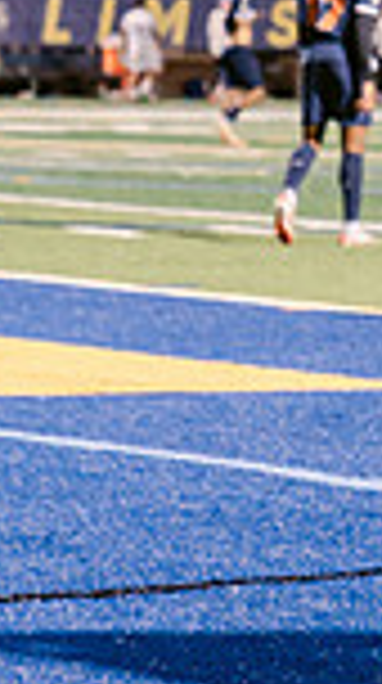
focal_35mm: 280
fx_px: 5065
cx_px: 1236
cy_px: 92
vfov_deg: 7.7
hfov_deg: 4.1
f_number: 3.2
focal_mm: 70
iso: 2500
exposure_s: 1/250
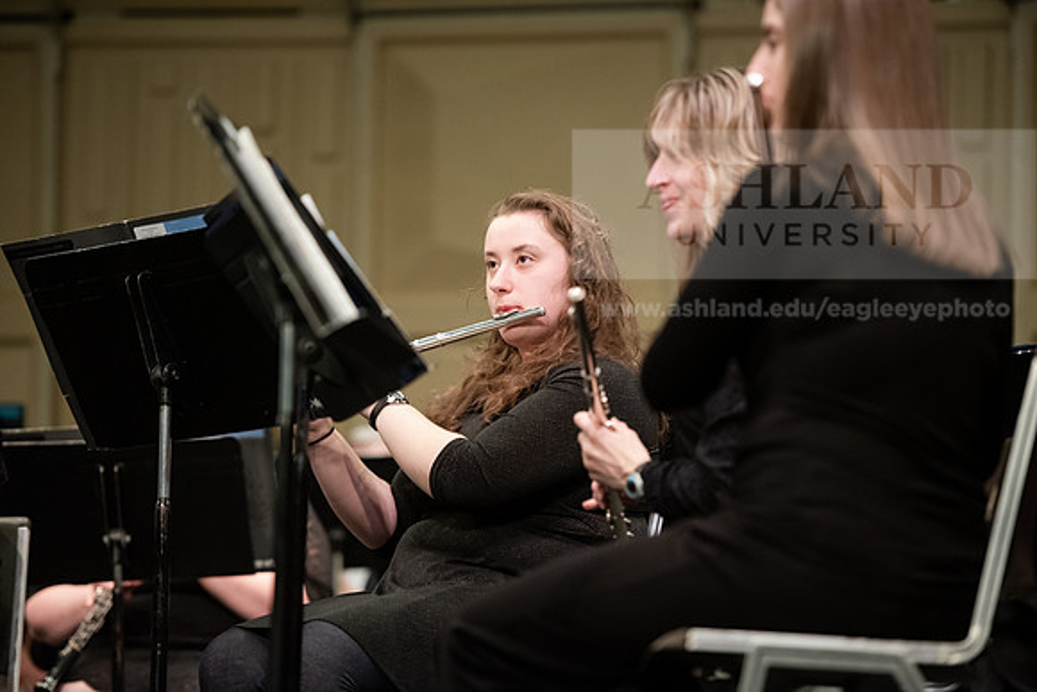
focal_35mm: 170
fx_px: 4898
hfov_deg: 12.1
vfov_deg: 8.1
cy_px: 346
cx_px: 518
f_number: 3.2
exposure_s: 1/200
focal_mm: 170
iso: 4000
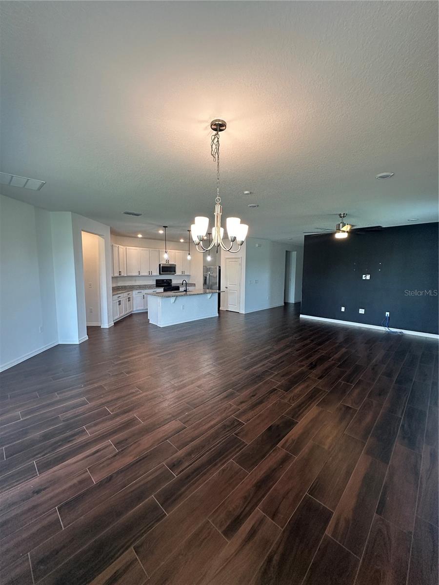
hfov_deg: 85.7
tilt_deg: -5.1
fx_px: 237
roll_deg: -1.1
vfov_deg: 102.1
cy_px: 292
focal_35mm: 14
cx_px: 220
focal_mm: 2.22
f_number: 2.2
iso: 200
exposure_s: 1/120
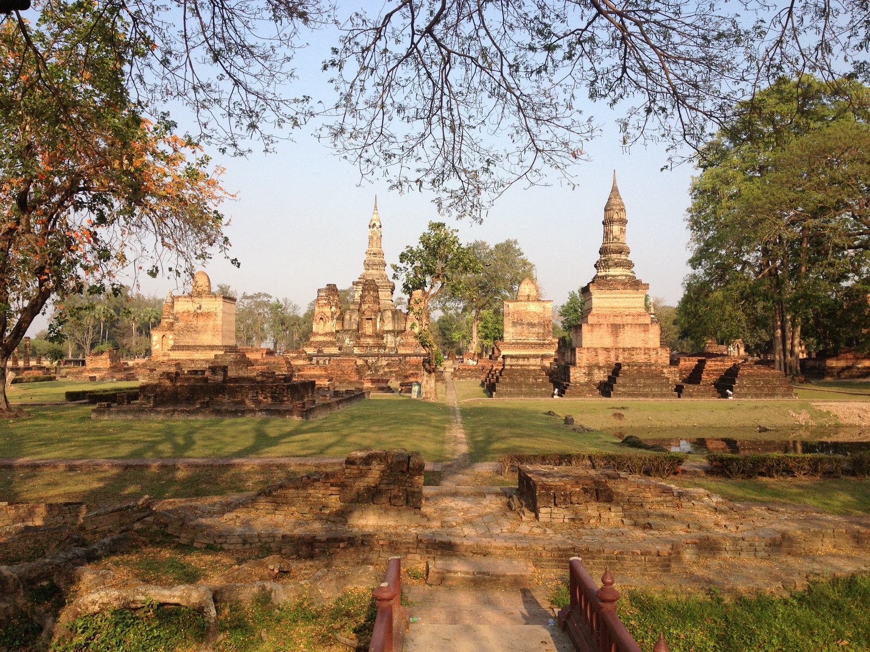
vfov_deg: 40.7
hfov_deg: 52.6
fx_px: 880
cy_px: 326
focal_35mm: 35
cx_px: 435
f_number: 2.4
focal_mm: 4.28
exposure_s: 1/812
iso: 50
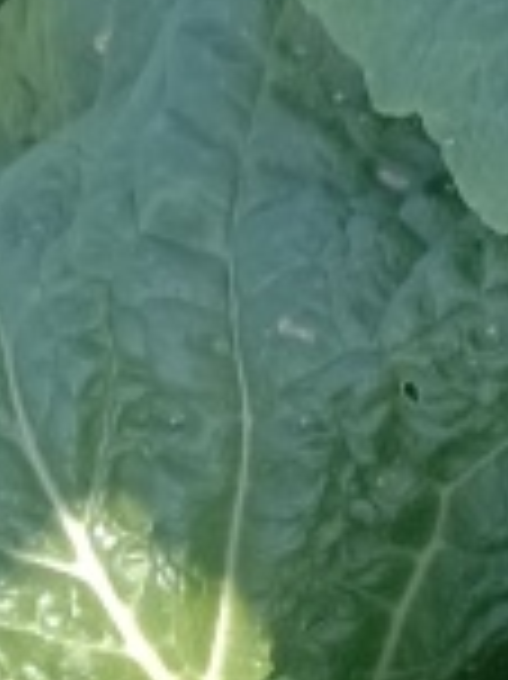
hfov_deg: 7.2
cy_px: 457
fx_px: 3605
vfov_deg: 10.7
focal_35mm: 184
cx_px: 1479
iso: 100
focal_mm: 4.05
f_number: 1.8
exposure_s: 1/224
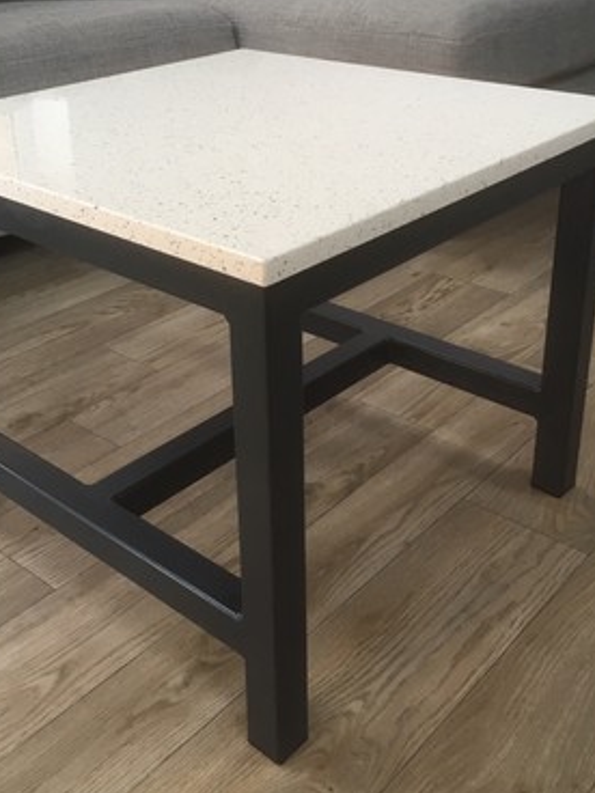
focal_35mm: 42
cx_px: 265
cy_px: 279
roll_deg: +1.4
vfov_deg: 44.3
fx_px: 963
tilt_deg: -24.5
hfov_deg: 34.3
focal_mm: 4.15
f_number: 2.2
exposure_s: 1/33
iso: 25
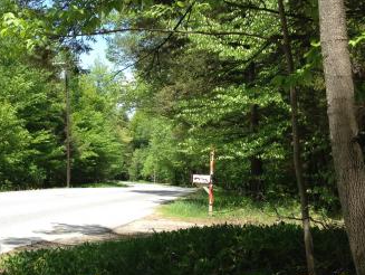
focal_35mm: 62
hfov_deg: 31.1
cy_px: 154
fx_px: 654
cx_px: 155
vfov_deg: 23.7
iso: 50
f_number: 2.4
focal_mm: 4.28
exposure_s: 1/642
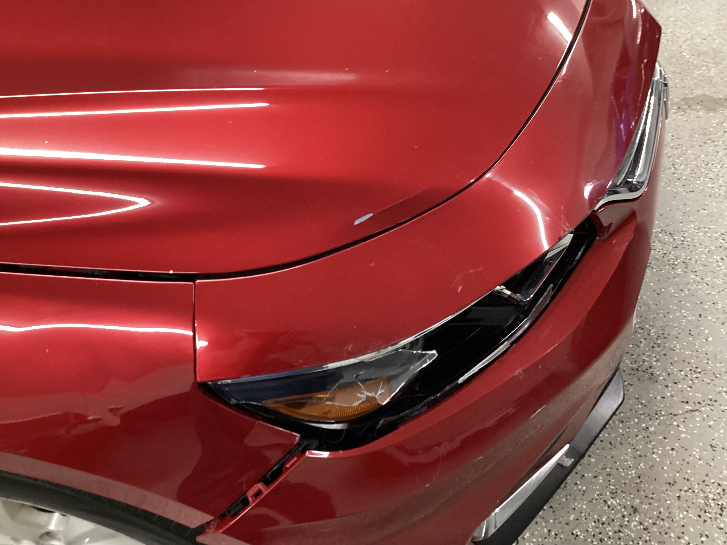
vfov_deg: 45.4
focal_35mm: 31
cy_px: 272
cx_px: 364
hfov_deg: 58.4
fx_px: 651
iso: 400
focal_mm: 3.3
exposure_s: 1/25
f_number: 2.4
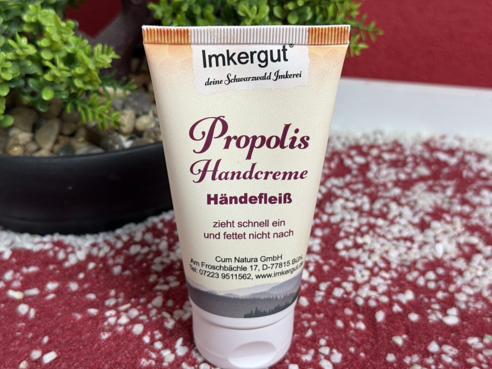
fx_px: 682
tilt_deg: -30.2
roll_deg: +0.0
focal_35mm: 48
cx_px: 246
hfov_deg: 39.7
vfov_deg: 30.3
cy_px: 184
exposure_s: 1/50
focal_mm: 6.76
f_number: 1.78
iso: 50
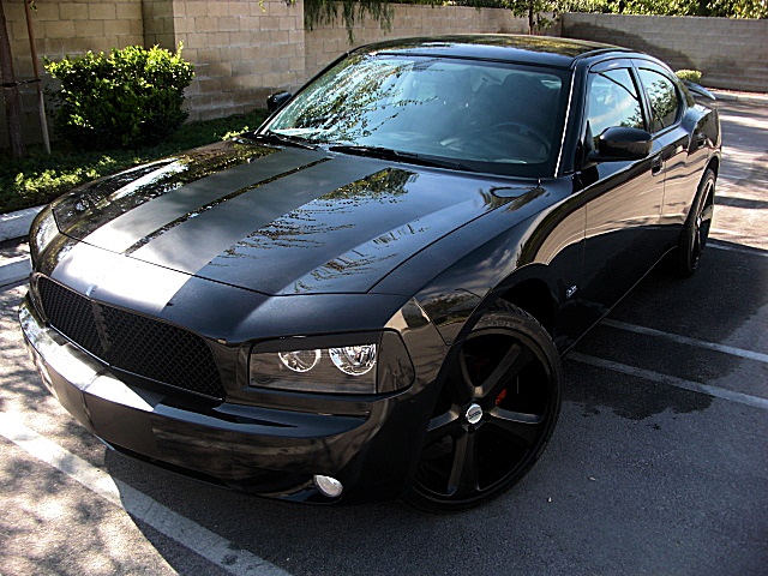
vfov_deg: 39.7
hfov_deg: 51.4
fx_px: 799
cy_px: 288
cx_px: 384
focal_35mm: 36
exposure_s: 1/160
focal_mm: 6.3
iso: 50
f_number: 2.8
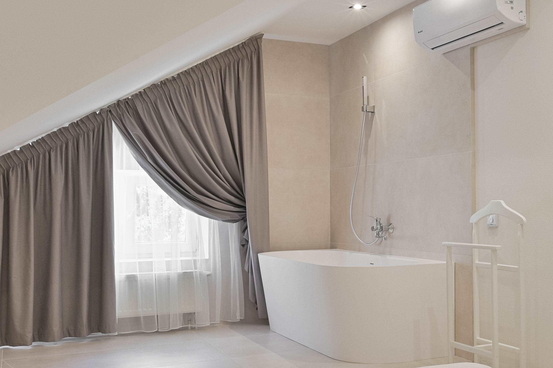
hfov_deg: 44.6
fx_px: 660
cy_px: 199
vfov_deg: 31.1
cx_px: 382
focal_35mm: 43
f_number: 10
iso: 2000
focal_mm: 20
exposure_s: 1/25
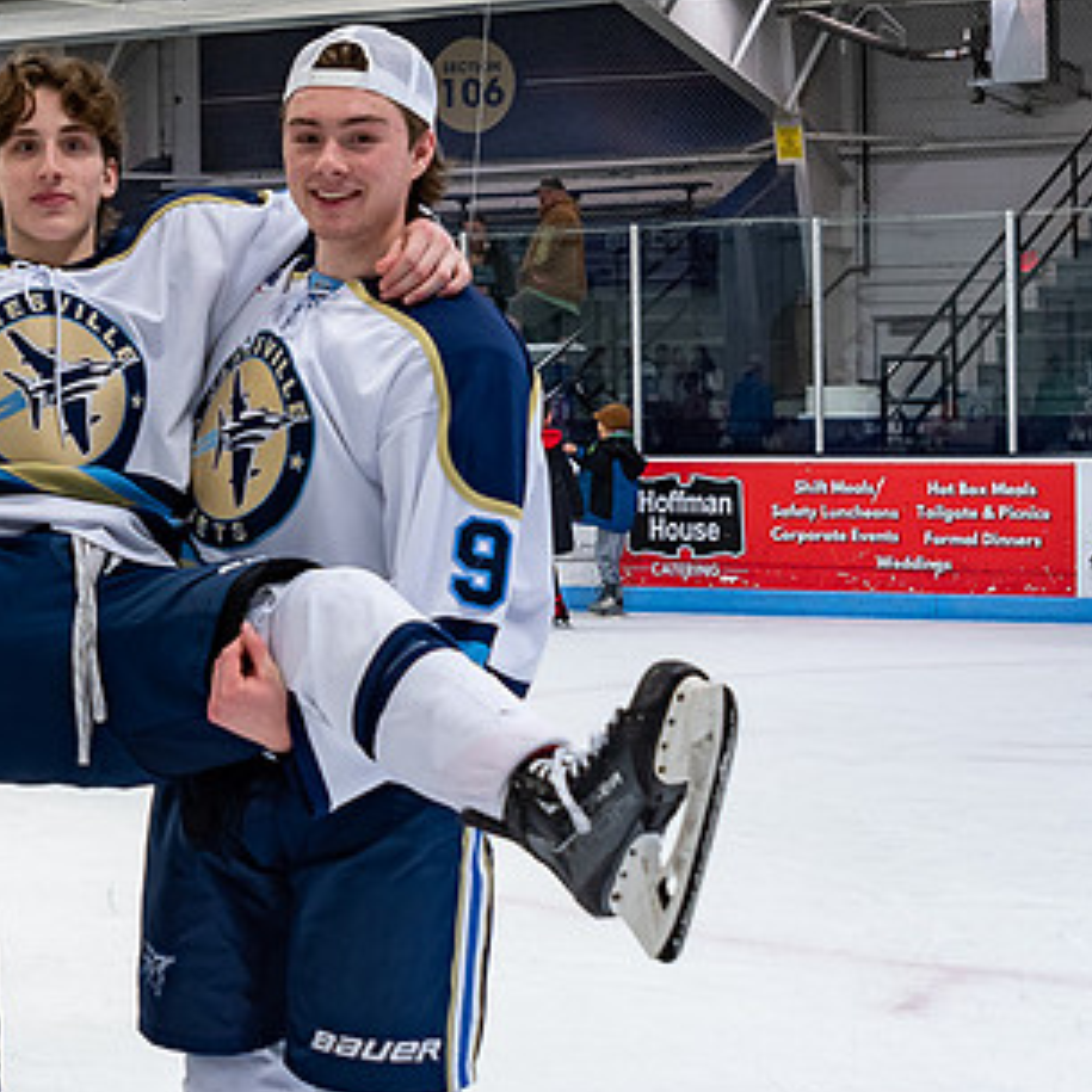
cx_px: 118
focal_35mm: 80
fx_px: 2855
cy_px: 462
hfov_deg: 21.2
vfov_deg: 21.6
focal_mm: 26
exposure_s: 1/200
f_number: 4
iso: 400
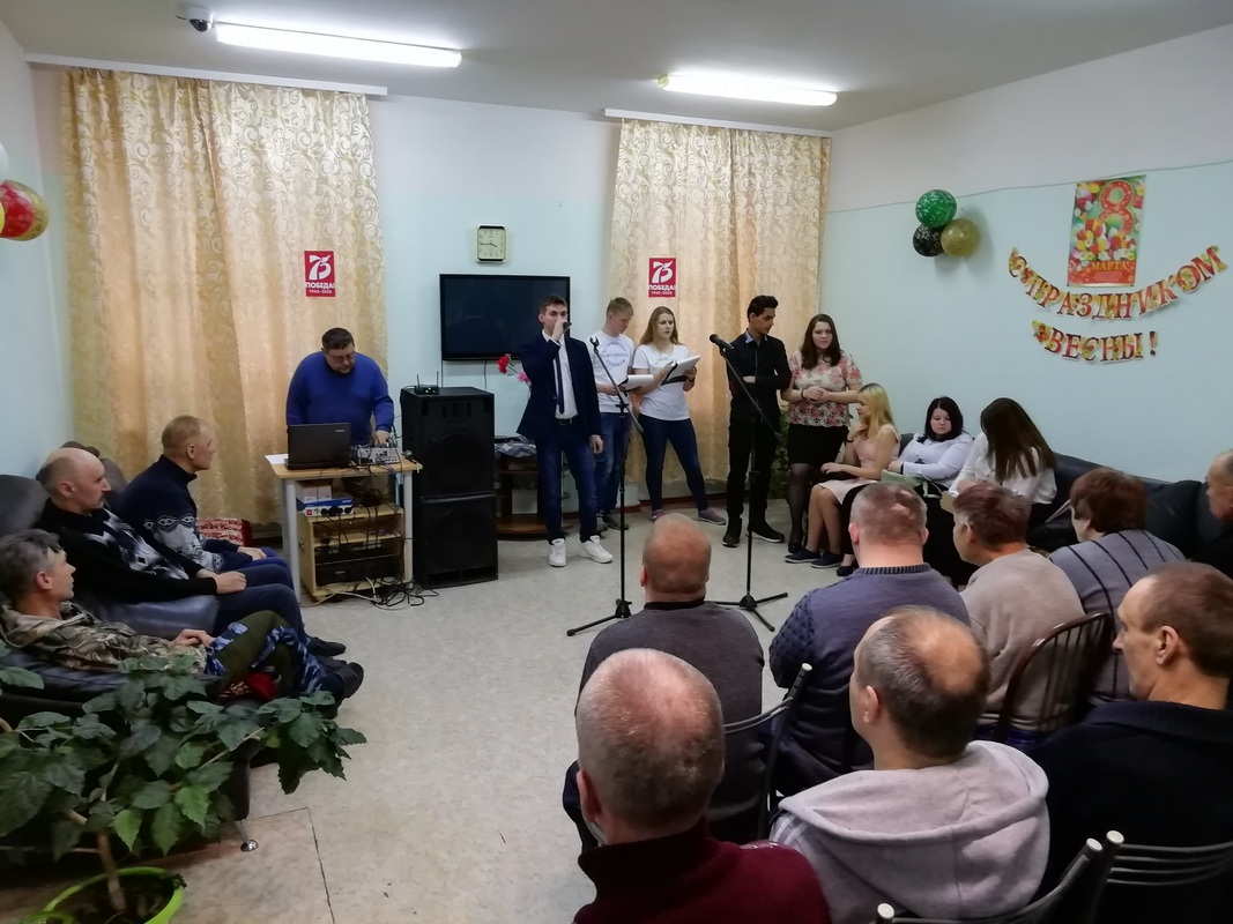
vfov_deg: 53.1
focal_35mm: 26
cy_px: 462
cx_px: 616
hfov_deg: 67.3
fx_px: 926
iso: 160
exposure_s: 1/33.3
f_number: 2.2
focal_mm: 3.21
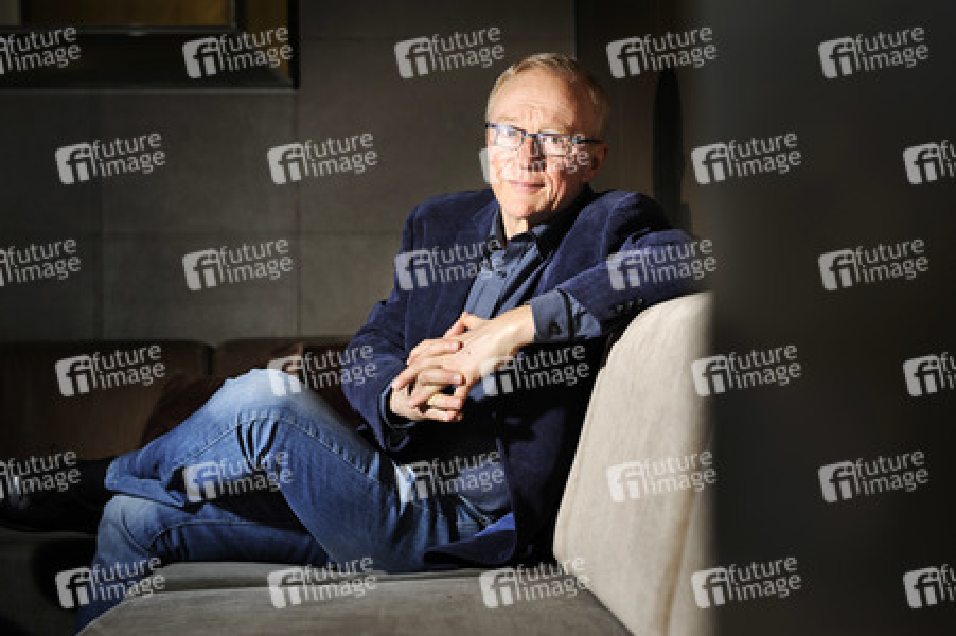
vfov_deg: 19.4
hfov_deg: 28.9
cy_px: 318
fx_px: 1857
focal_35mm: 70
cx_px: 478
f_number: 3.2
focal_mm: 70
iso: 200
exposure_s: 1/160
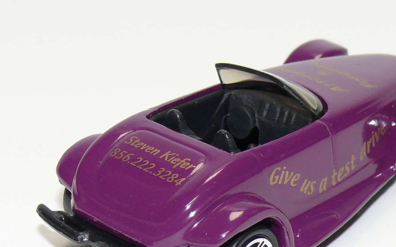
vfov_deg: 7.9
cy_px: 155
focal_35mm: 165
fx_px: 1781
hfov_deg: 12.7
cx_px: 276
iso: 100
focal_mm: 13.6
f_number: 4
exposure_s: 1/30
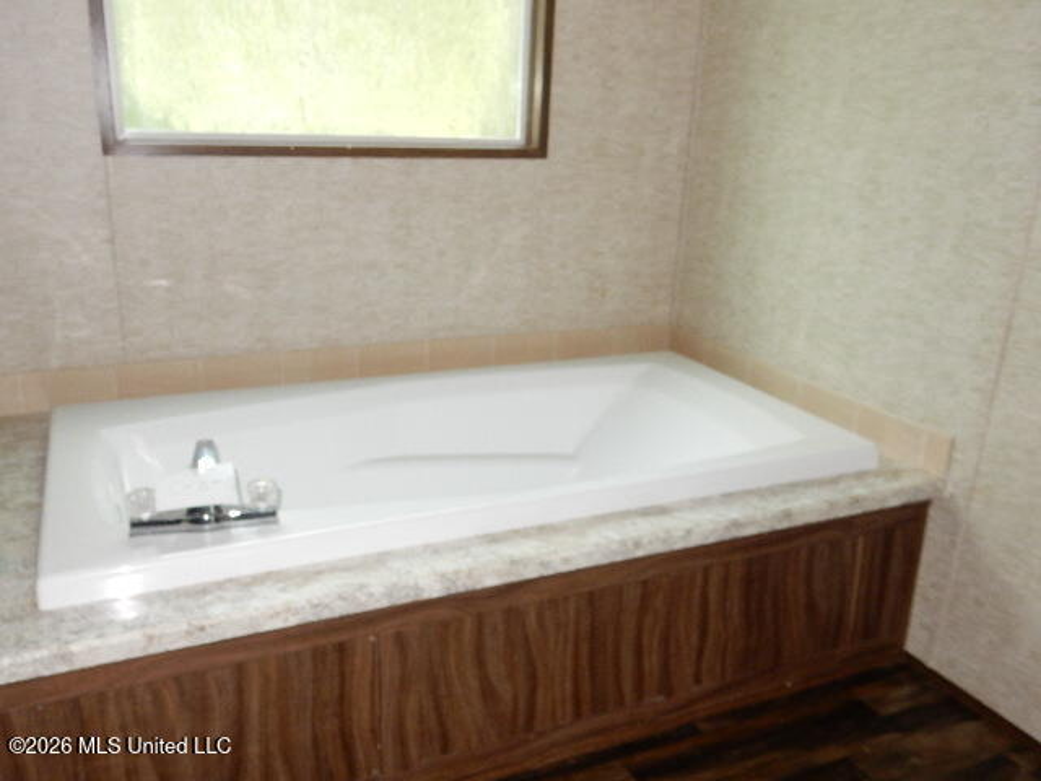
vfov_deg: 46.8
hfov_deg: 60.0
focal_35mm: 30
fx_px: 902
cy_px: 390
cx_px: 520
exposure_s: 1/30
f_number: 4
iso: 250
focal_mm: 5.4
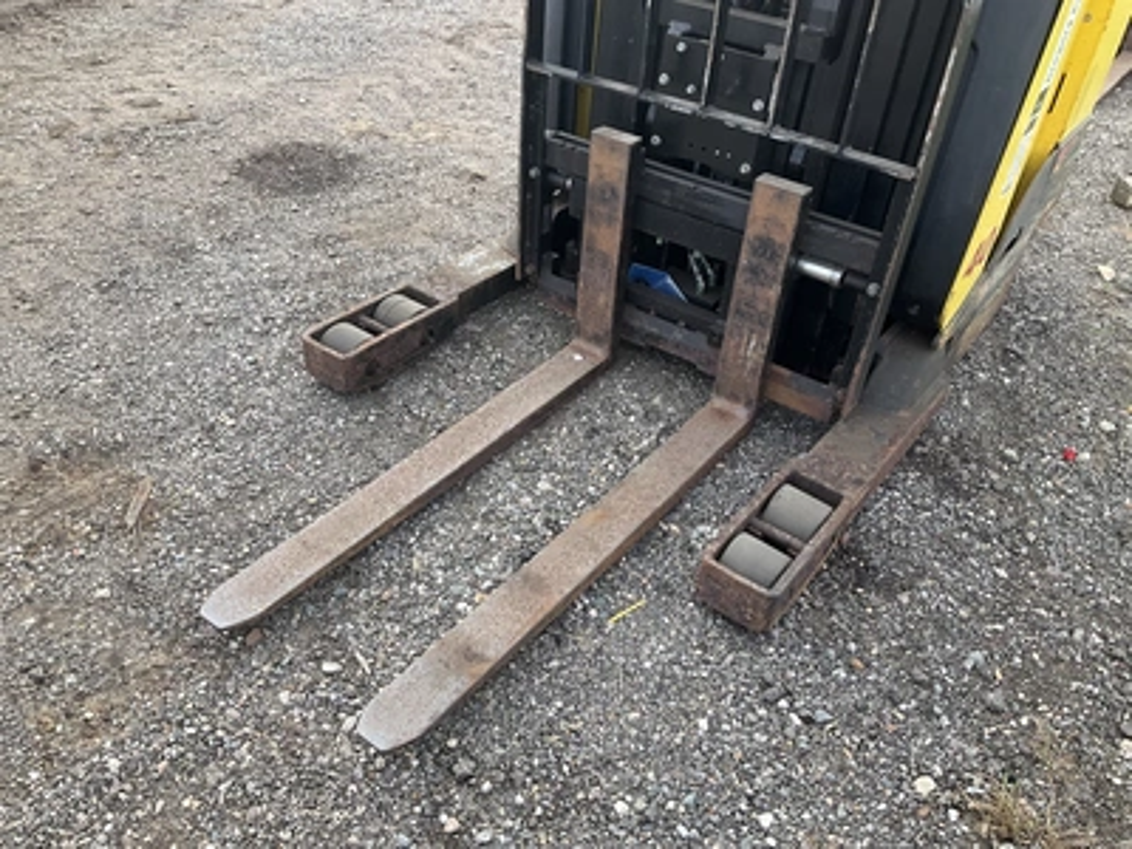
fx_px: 948
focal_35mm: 29
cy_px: 424
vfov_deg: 48.2
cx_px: 566
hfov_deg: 61.7
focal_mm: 3
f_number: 1.8
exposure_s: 1/241
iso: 25
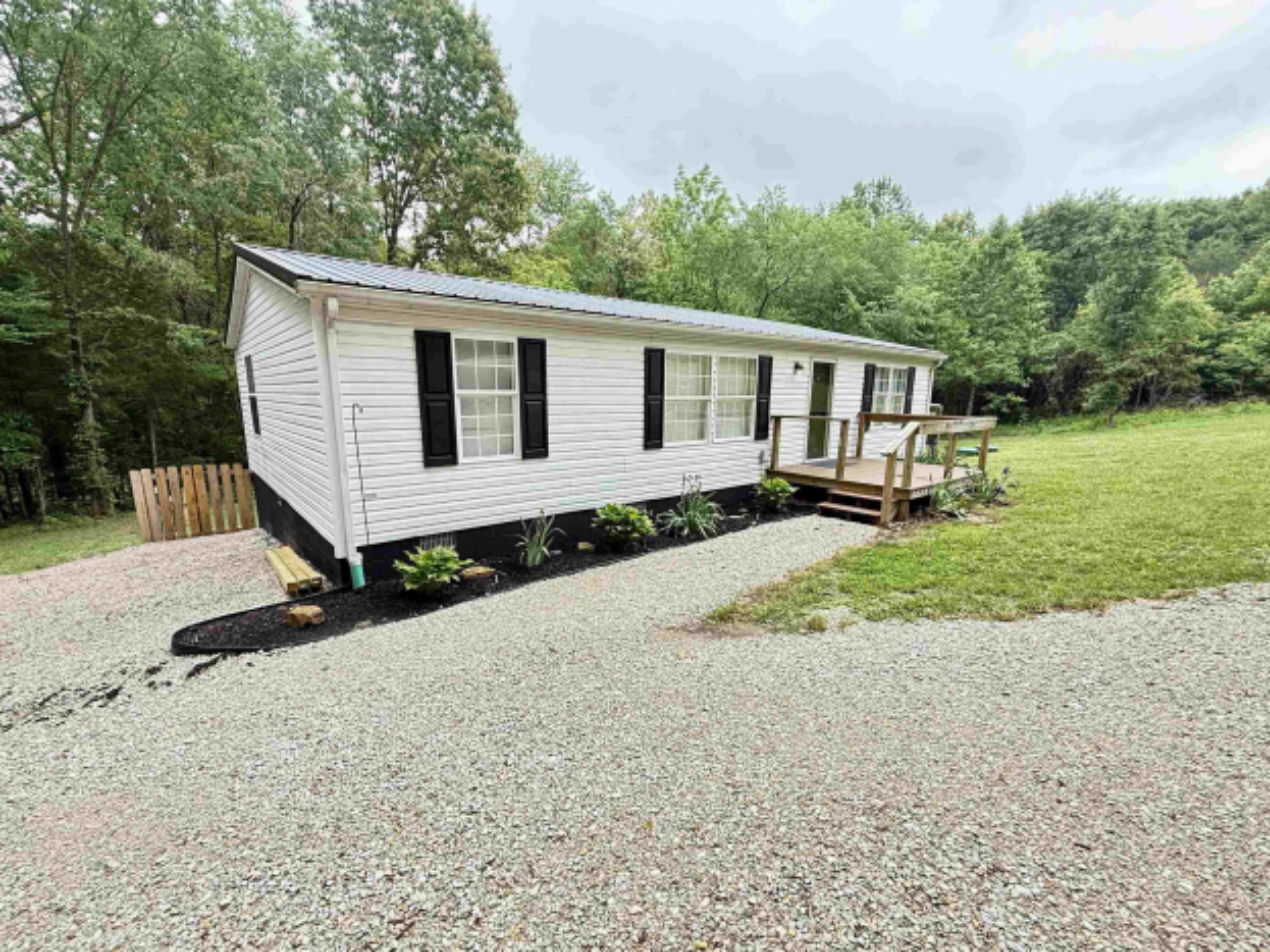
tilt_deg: -11.6
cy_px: 506
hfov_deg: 98.1
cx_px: 615
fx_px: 550
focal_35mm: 15
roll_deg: -0.9
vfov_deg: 81.6
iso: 50
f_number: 2.2
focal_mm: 2.22
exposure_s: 1/206
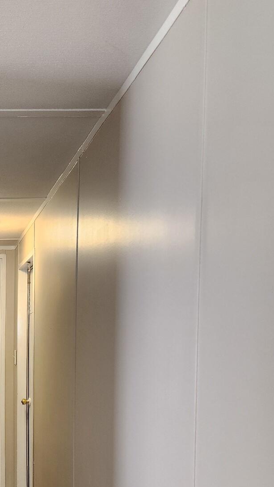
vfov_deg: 42.9
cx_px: -51
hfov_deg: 23.8
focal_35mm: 46
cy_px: 375
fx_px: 594
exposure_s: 1/120
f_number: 1.8
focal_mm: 6.4
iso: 200
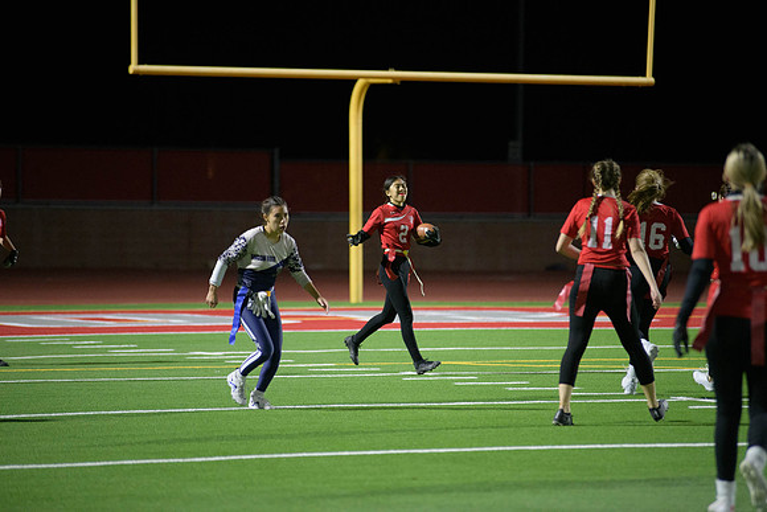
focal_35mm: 200
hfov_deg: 10.3
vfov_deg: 6.9
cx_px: 384
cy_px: 256
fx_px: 4262
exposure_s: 1/640
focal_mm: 200
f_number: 2.8
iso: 4500
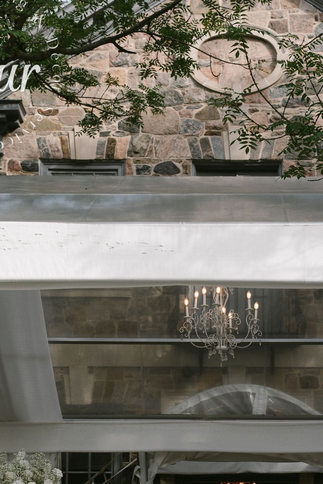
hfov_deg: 17.2
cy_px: 521
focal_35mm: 79
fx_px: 1063
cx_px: 247
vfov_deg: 24.1
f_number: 2.8
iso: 100
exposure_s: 1/1000
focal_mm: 35
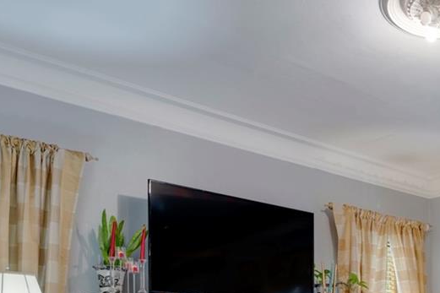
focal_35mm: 43
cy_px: 342
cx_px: 443
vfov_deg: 27.7
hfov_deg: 39.8
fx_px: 525
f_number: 8
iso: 100
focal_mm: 14
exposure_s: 1/30
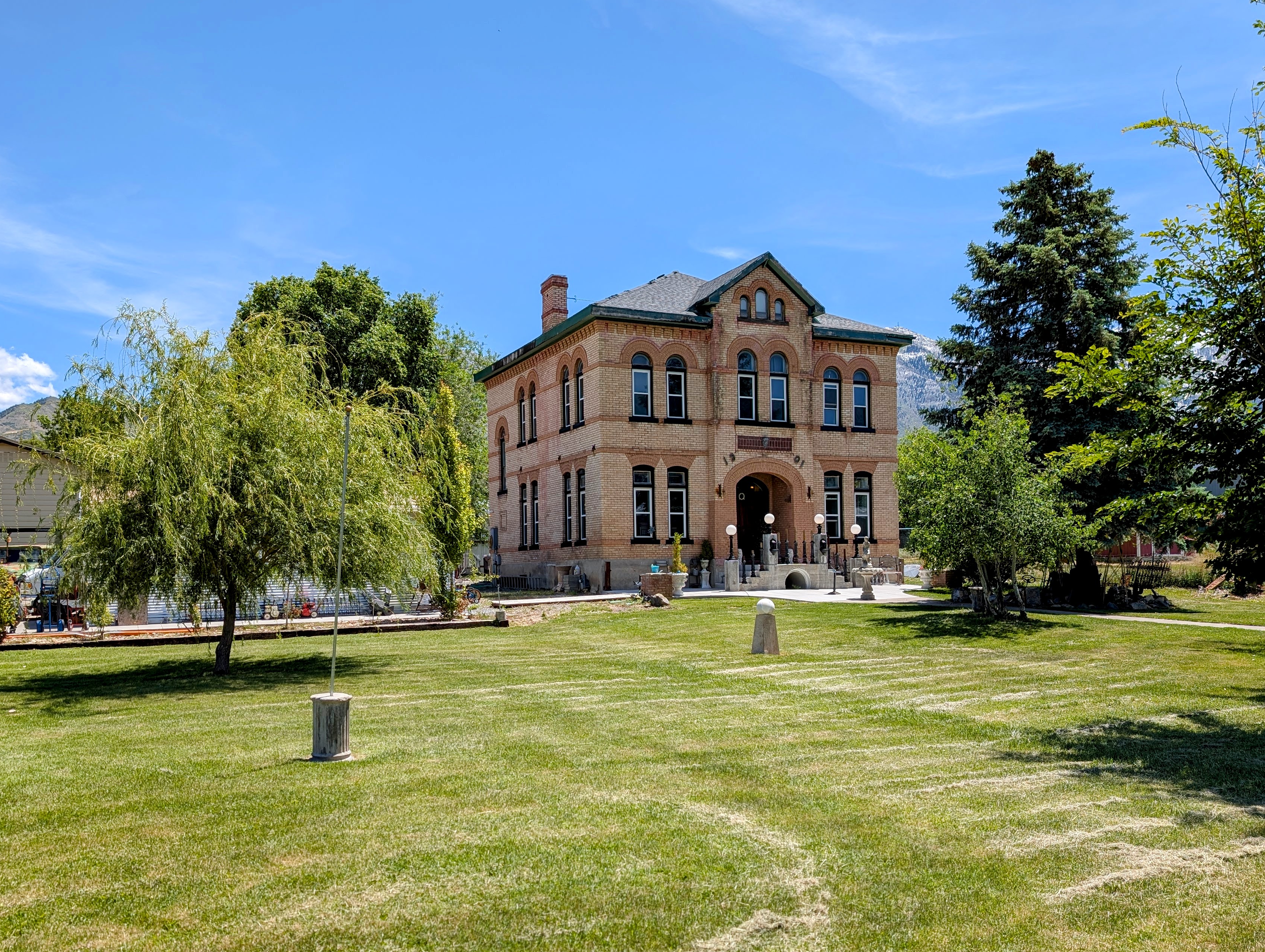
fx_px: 1061
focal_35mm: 29
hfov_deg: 61.6
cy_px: 548
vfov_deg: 48.2
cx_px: 619
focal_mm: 6.9
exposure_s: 1/1513
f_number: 1.68
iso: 21
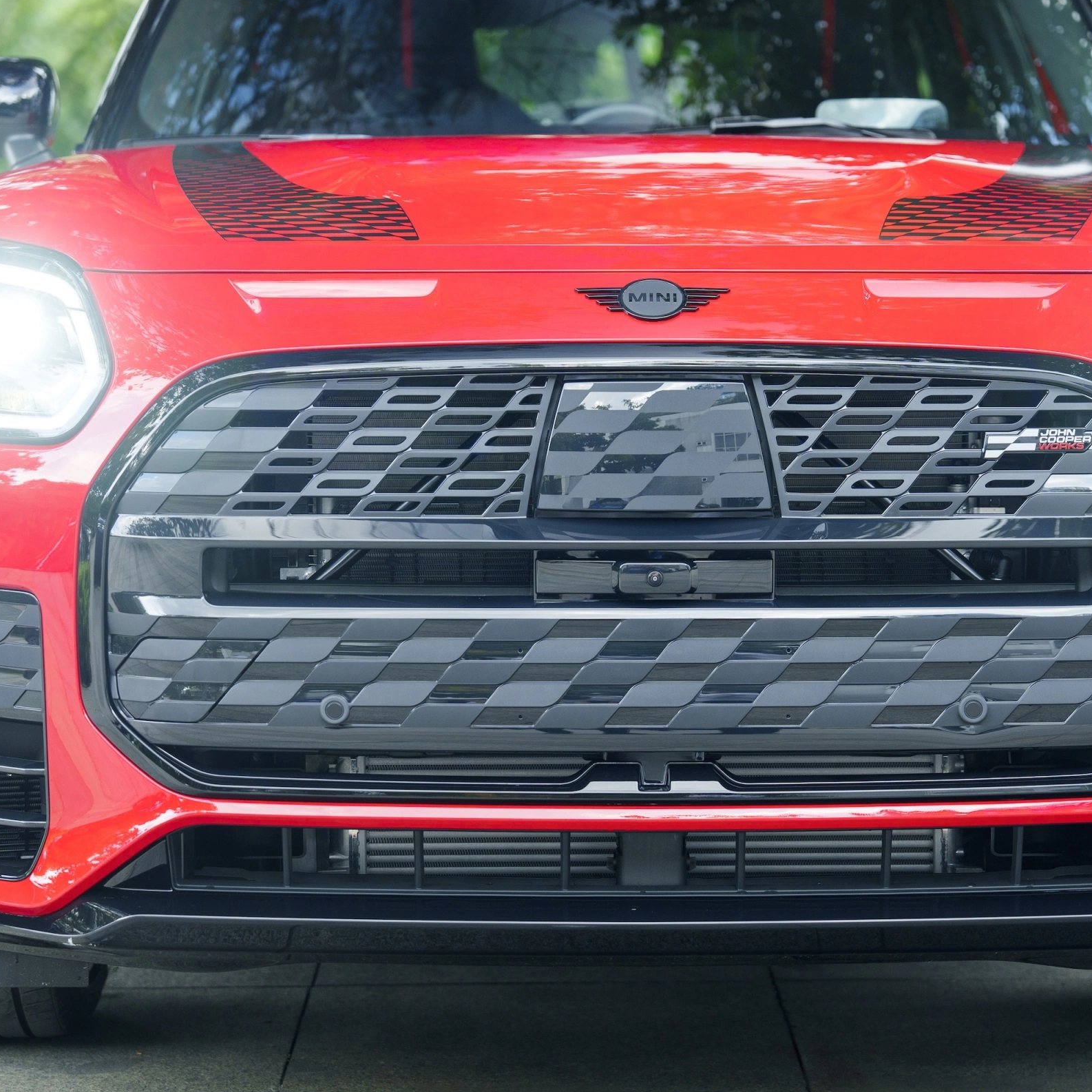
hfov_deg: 19.3
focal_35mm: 90
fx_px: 3212
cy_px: 547
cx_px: 636
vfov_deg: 19.3
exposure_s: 1/100
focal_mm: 70
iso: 250
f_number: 3.2
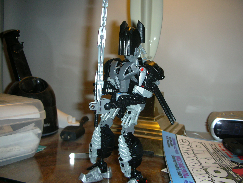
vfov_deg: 40.7
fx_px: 246
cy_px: 92
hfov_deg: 52.6
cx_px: 122
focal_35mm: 35
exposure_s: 1/60.1
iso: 50
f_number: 3
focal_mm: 5.8
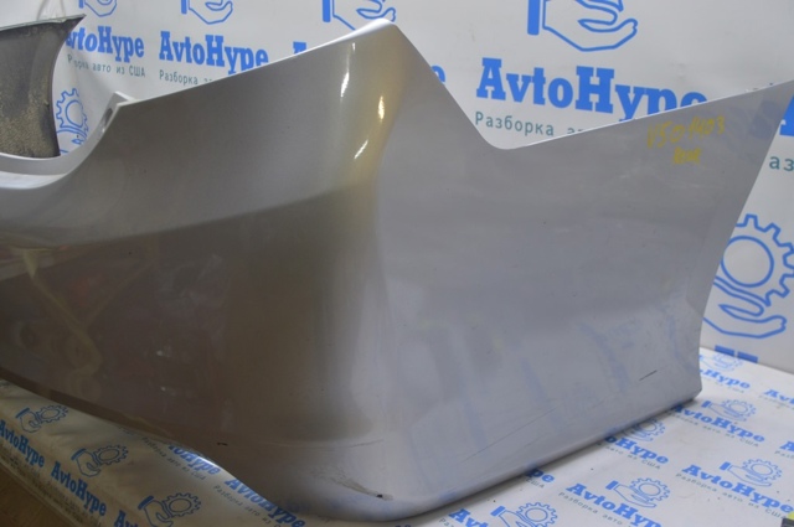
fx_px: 859
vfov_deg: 34.1
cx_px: 397
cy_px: 264
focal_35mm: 39
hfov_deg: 49.6
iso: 400
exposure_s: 1/20
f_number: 5.6
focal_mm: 26
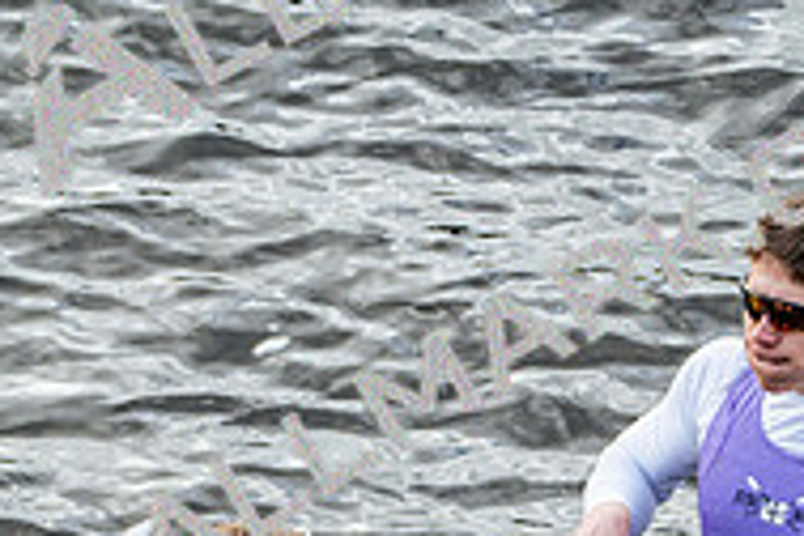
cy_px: 819
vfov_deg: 1.7
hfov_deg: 2.5
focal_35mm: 812
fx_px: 18133
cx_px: 259
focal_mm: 264
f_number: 5.6
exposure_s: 1/1250
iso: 1250
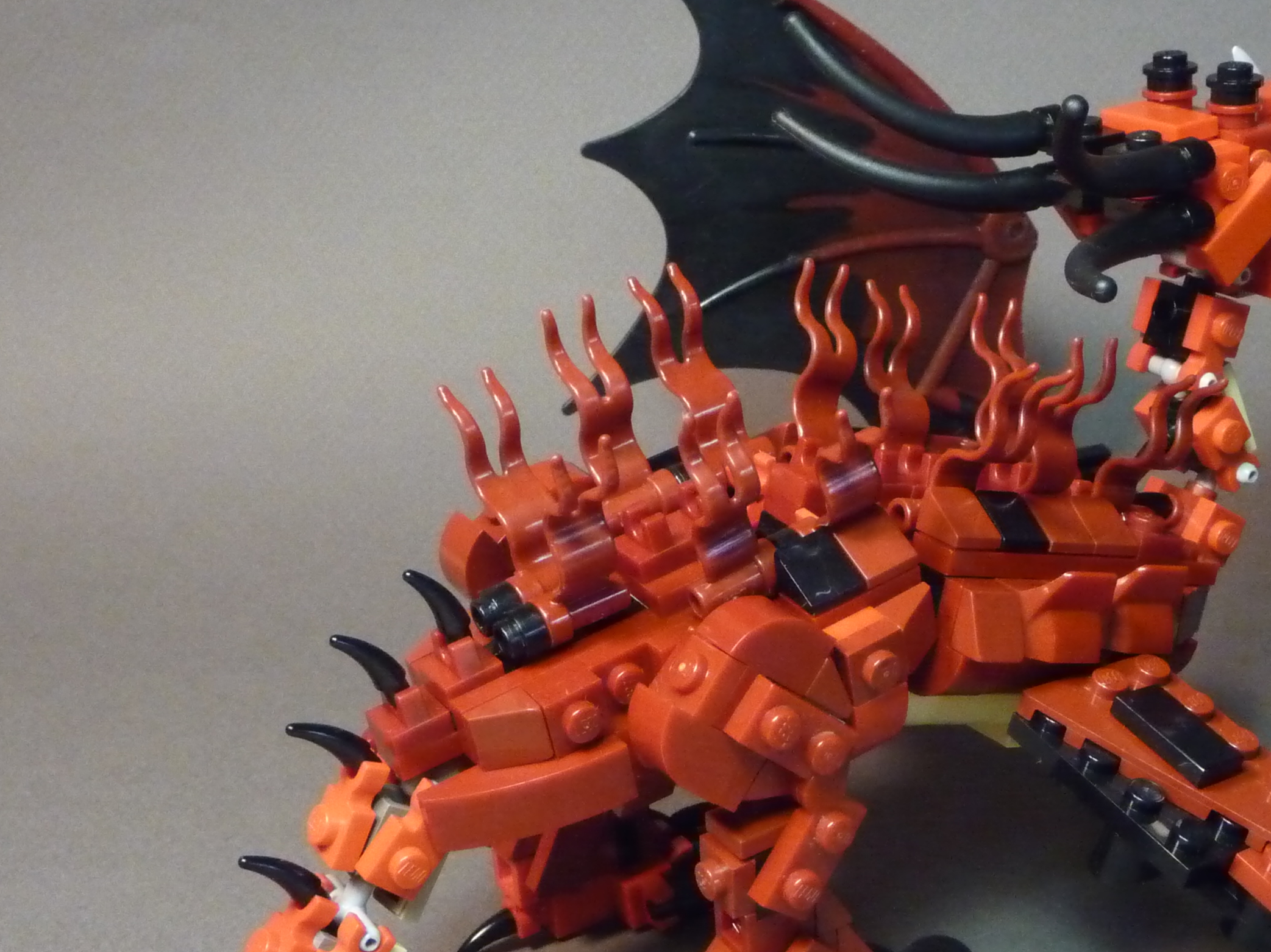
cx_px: 811
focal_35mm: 63
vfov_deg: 23.2
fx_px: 2313
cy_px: 573
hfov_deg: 30.6
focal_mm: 6.3
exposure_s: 1/60
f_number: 3.8
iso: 800
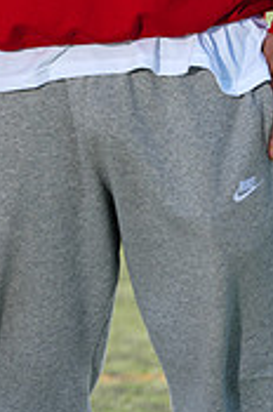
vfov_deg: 3.6
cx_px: 4
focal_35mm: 565
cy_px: -247
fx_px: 6452
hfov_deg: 2.4
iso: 50
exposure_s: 1/250
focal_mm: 170
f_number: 5
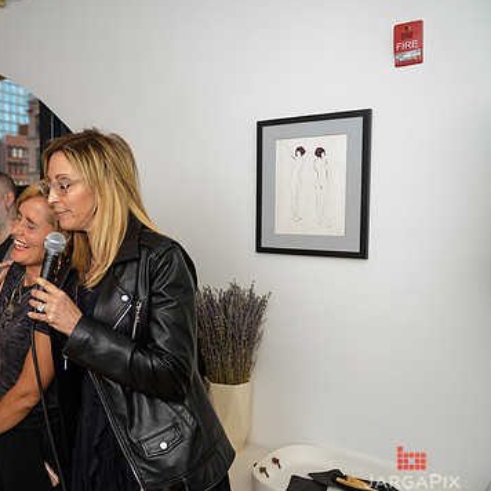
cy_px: 252
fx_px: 578
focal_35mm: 36
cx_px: 95
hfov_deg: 43.8
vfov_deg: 46.0
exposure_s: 1/125
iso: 800
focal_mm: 26
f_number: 3.2
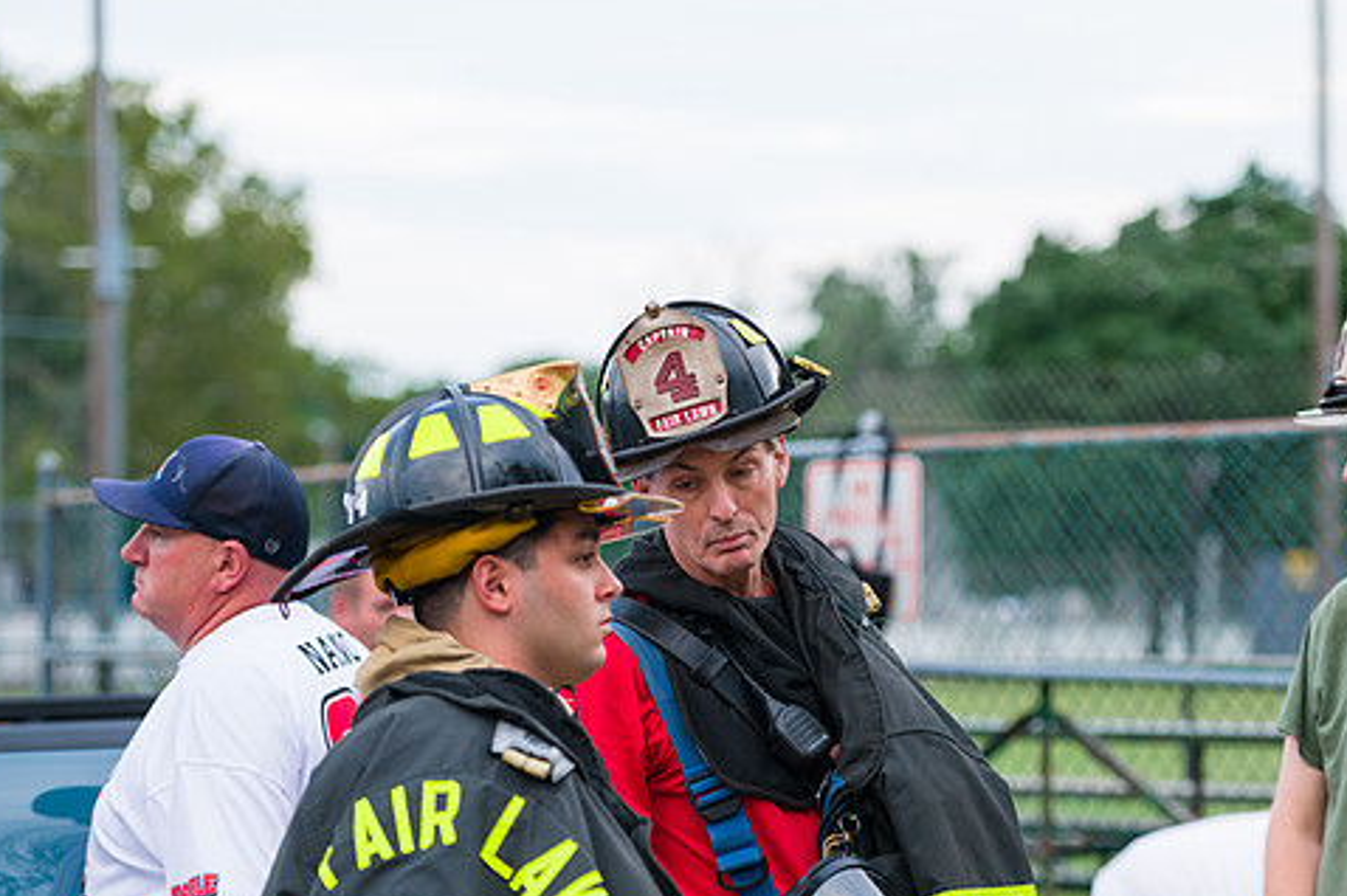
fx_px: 4449
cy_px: 535
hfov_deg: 17.2
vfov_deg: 11.5
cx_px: 781
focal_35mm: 119
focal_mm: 98
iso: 500
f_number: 3.2
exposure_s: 1/250
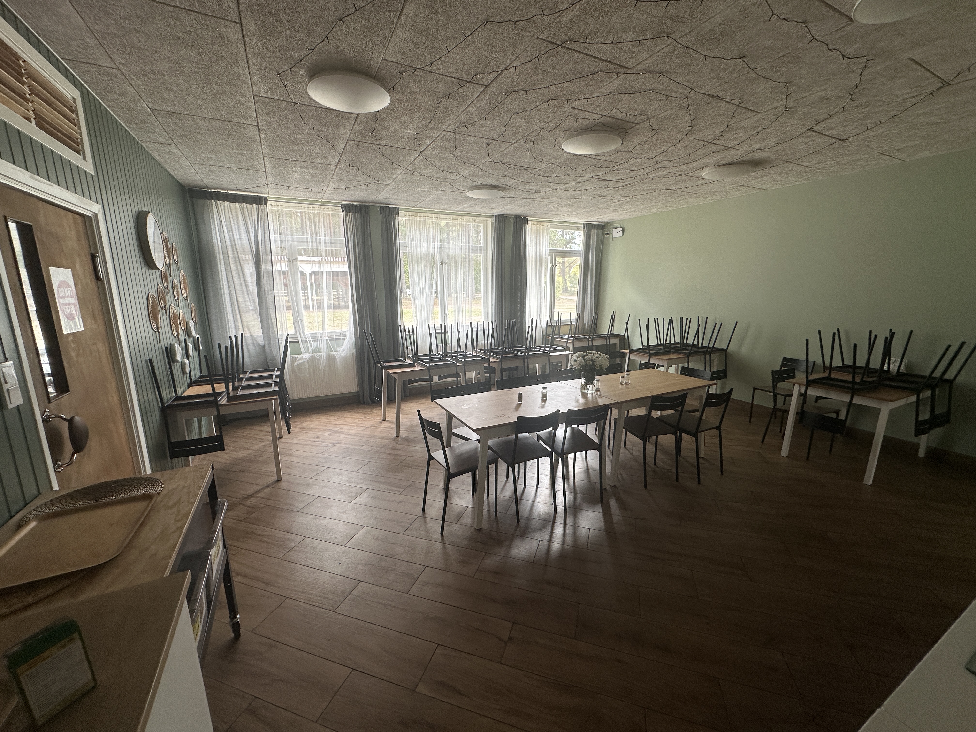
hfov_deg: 102.1
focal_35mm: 14
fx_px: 395
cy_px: 366
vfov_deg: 85.7
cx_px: 488
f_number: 2.2
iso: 80
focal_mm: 2.22
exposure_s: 1/99
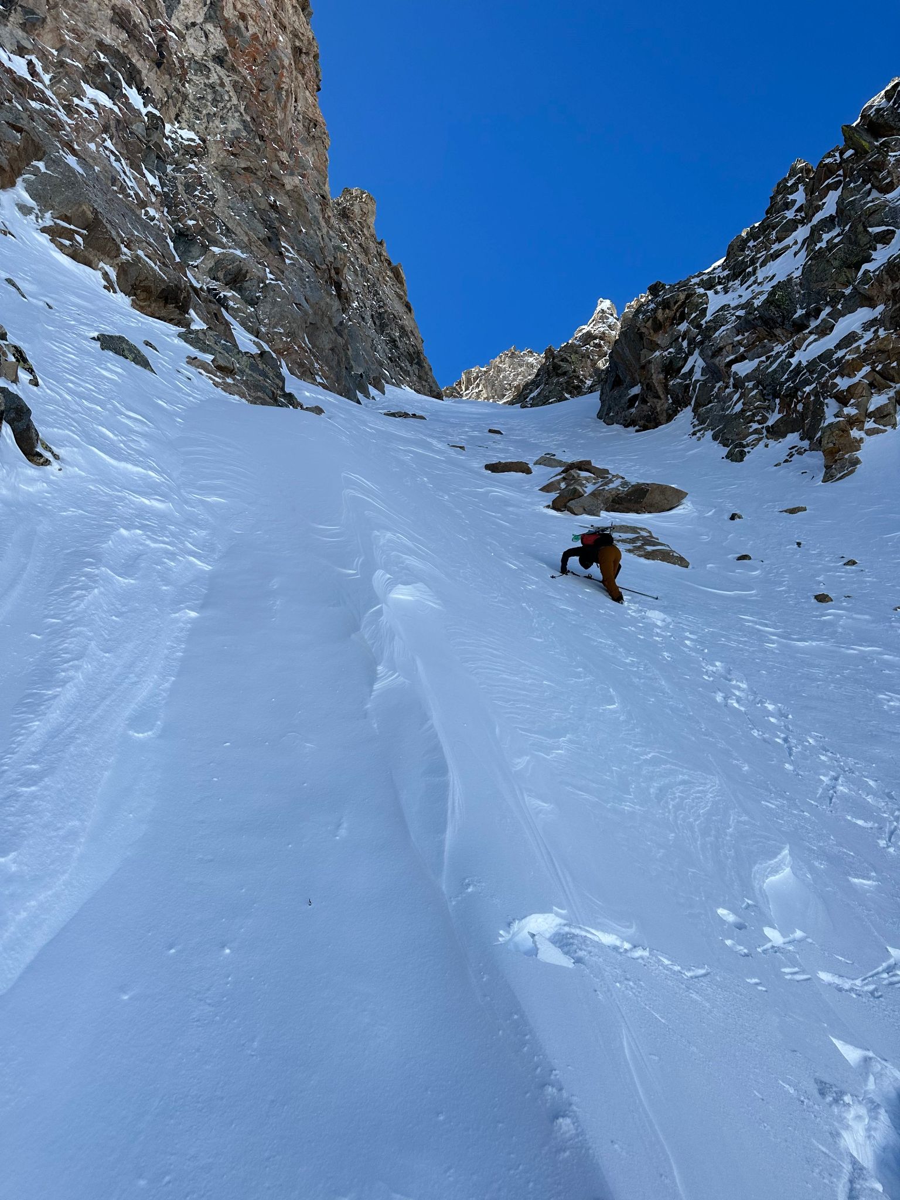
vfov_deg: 71.6
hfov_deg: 56.8
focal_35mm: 24
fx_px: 832
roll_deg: +2.4
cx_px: 450
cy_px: 600
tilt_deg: +21.7
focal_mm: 6.86
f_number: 1.78
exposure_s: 1/5848
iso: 80
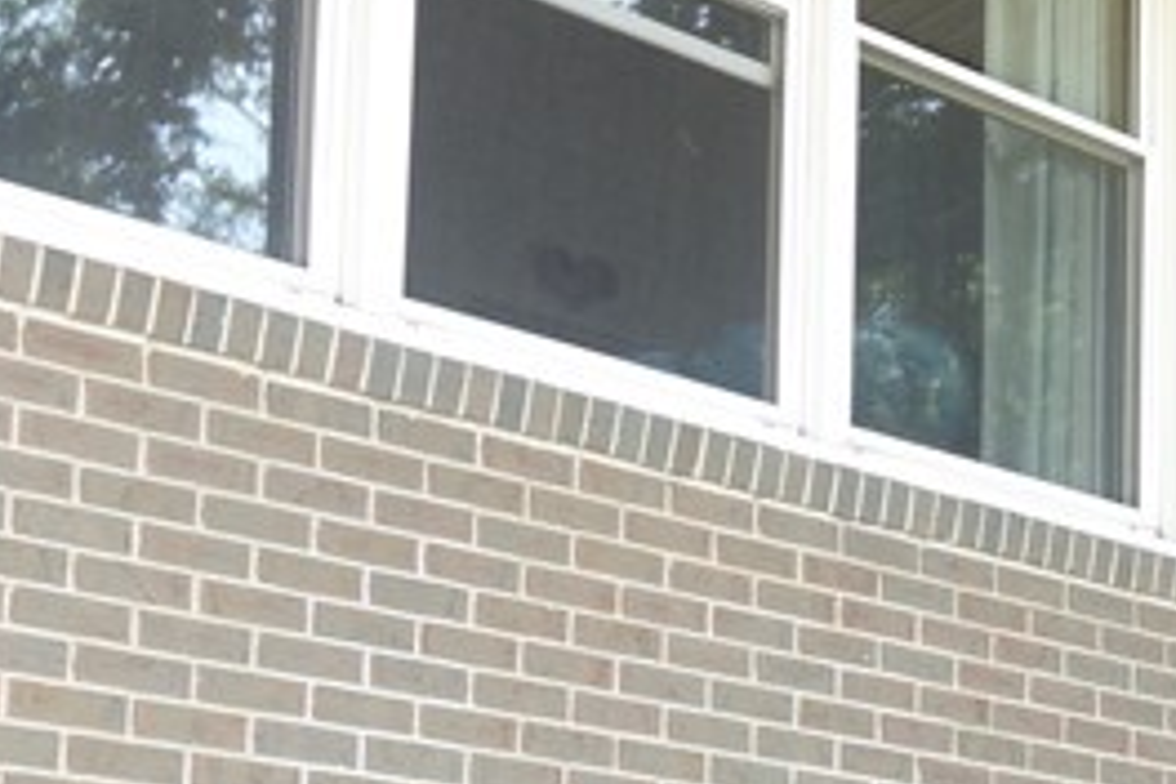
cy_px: 726
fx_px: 3756
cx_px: 1791
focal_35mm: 115
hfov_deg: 16.2
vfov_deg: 11.8
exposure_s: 1/40
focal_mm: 10.4
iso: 125
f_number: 4.5
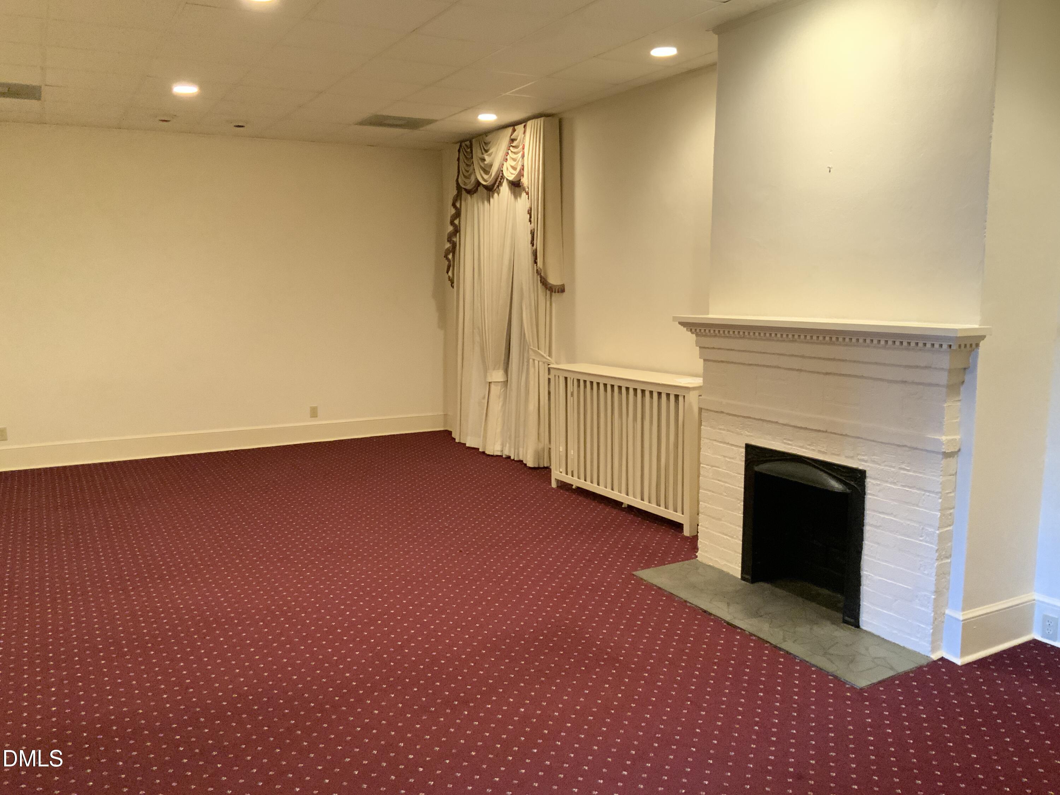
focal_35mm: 29
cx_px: 530
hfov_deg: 61.7
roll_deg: +0.5
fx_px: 888
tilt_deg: -5.7
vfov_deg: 48.2
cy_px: 398
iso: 320
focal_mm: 3
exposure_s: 1/30
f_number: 1.8
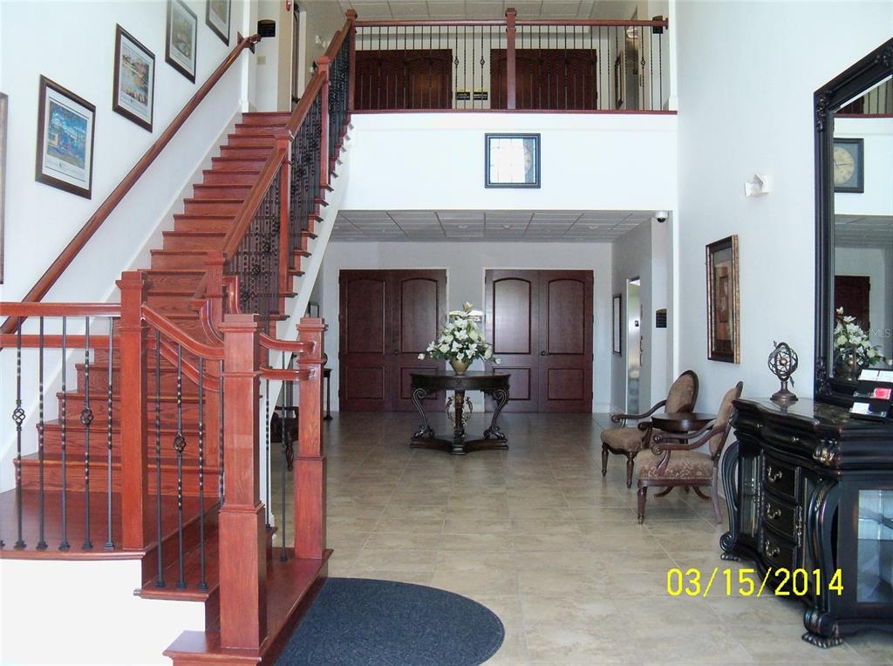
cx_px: 446
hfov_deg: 52.7
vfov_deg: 40.6
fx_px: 901
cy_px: 333
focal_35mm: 35
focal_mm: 6.2
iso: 320
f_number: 3.5
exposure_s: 1/30
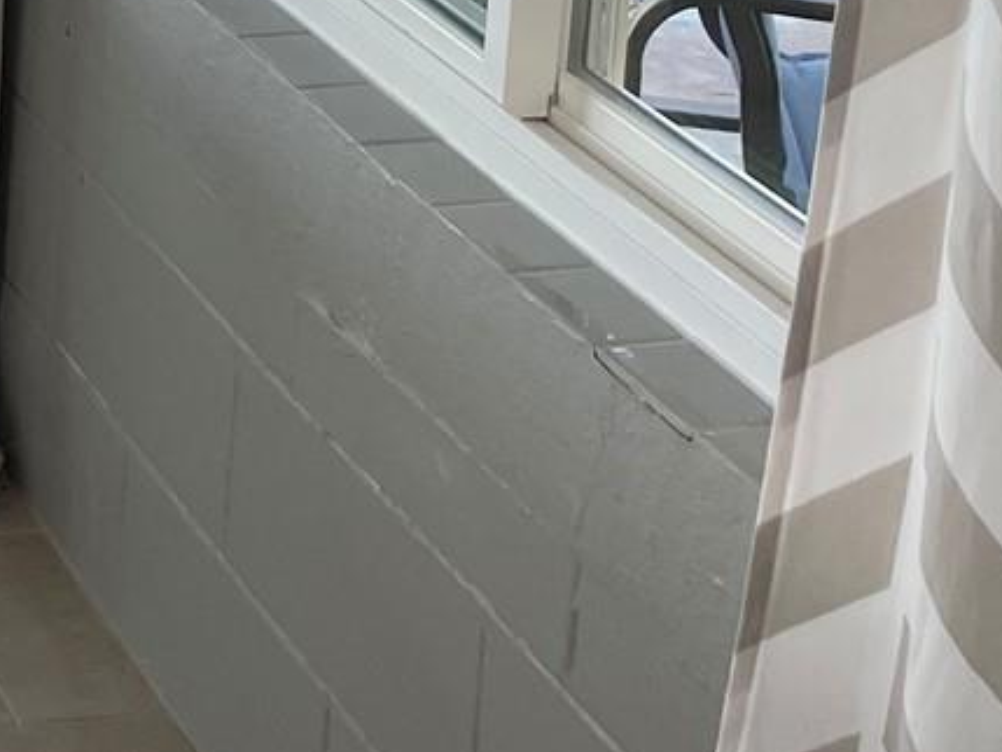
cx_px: -439
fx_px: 2809
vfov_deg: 13.6
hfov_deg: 18.3
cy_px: -614
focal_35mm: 97
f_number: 1.6
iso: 40
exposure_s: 1/121
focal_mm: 4.2
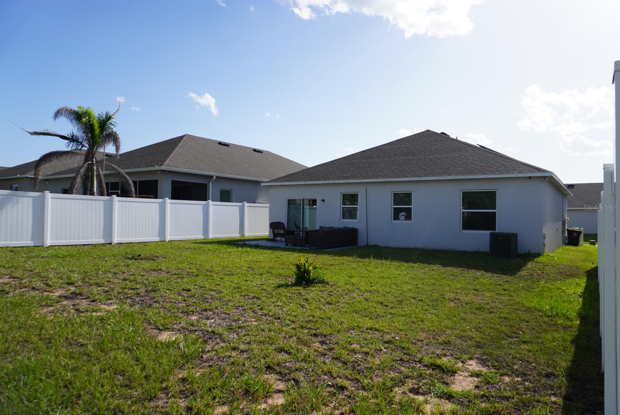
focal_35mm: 24
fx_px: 414
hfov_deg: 73.7
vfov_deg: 53.2
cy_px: 208
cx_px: 310
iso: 100
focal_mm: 16
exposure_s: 1/800
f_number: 5
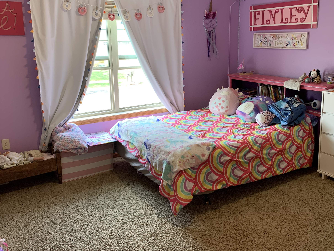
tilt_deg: -11.2
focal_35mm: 33
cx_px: 185
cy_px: 103
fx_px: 318
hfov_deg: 55.2
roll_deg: +1.0
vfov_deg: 42.8
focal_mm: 4.25
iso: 80
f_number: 1.8
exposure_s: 1/60
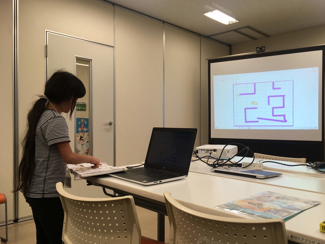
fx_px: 291
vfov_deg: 45.4
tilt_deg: -1.0
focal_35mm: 31
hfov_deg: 58.3
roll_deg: -0.1
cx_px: 171
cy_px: 125
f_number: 2.2
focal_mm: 4.15
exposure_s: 1/120
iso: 40
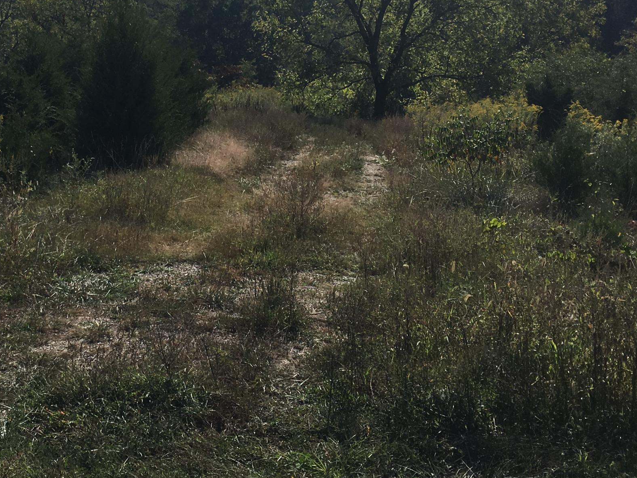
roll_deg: -4.2
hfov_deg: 34.4
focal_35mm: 55
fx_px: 1012
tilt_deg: +0.2
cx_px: 186
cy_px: 154
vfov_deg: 26.4
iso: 25
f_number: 2.2
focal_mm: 4.15
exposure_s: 1/2849
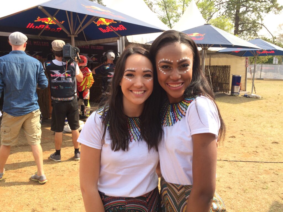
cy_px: 106
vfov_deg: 48.2
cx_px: 142
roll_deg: -0.4
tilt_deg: -13.7
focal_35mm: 29
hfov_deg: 61.7
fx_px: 237
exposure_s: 1/695
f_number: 2.2
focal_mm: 4.15
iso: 32
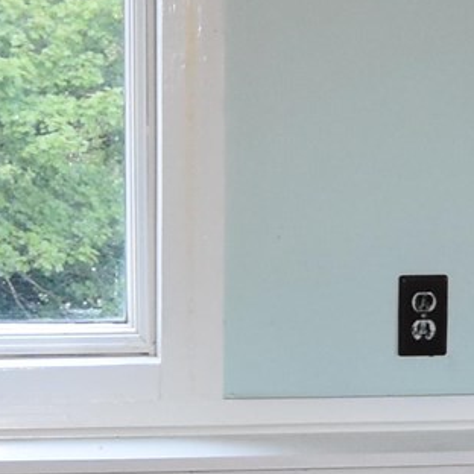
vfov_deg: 12.5
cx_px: 307
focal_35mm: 138
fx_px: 2141
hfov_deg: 12.6
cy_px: 442
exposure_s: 1/80
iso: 800
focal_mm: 11
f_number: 4.5
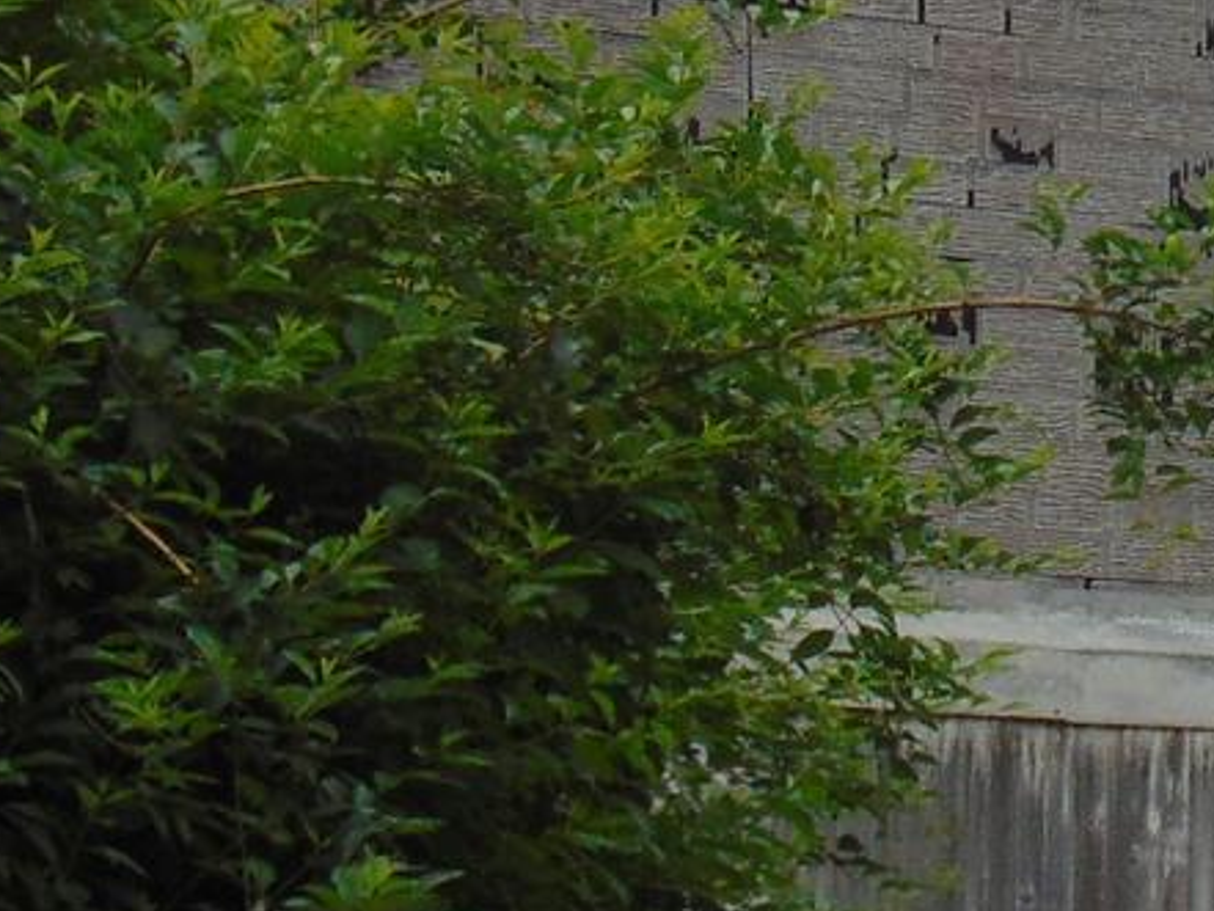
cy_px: 306
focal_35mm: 181
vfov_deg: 8.2
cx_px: 1277
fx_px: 6349
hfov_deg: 10.8
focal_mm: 6.9
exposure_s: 1/640
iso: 80
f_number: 3.3
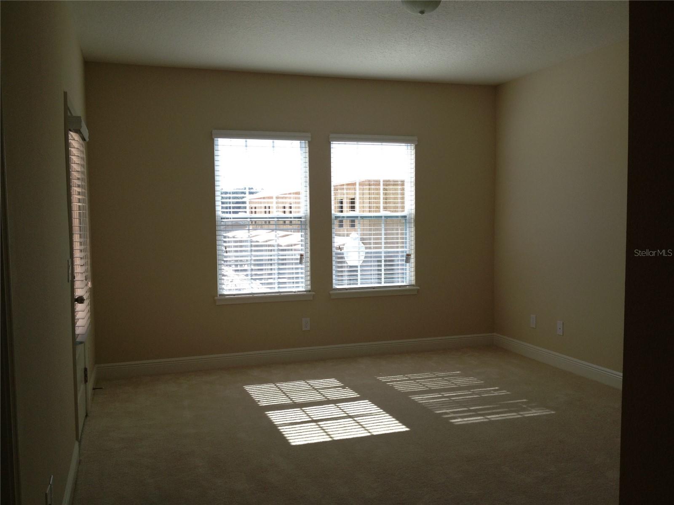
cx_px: 337
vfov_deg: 40.7
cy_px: 252
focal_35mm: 35
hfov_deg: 52.6
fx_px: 681
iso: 50
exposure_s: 1/358
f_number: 2.4
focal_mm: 4.28
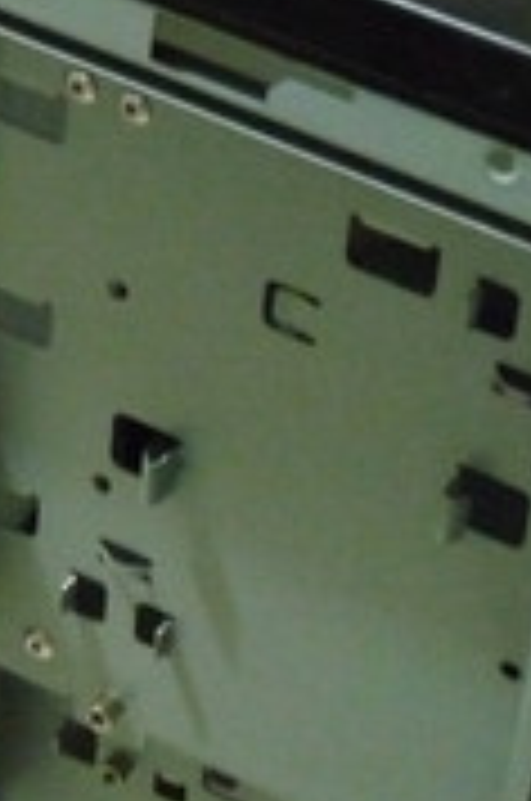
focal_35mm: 180
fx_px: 3998
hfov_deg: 7.5
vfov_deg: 11.4
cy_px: 432
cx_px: -68
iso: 800
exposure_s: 1/8
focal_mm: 8.5
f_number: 3.2
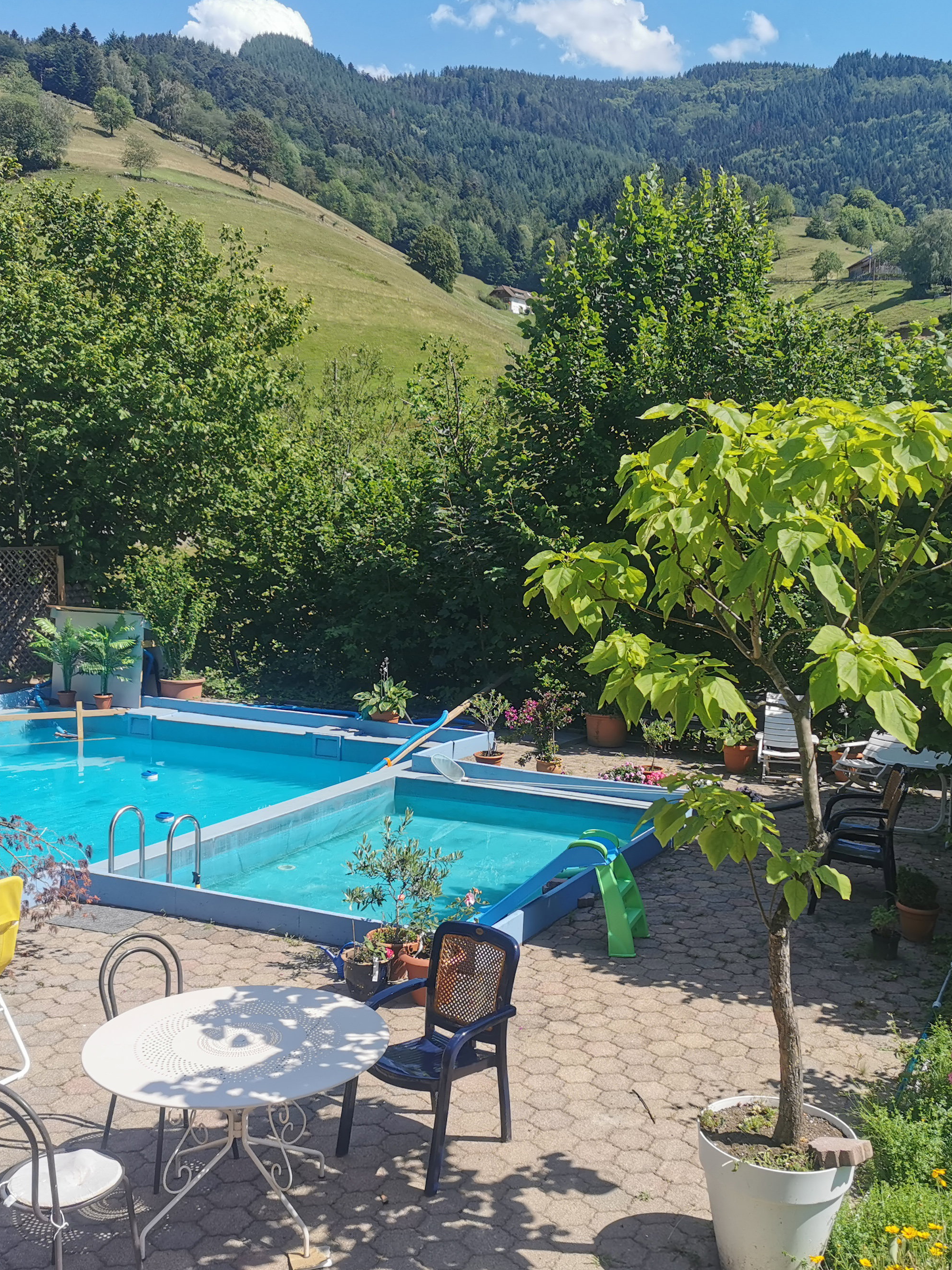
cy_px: 636
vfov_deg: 50.1
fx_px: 1357
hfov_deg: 38.6
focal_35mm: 37
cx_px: 551
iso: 50
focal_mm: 5.56
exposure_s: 1/4065
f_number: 1.6
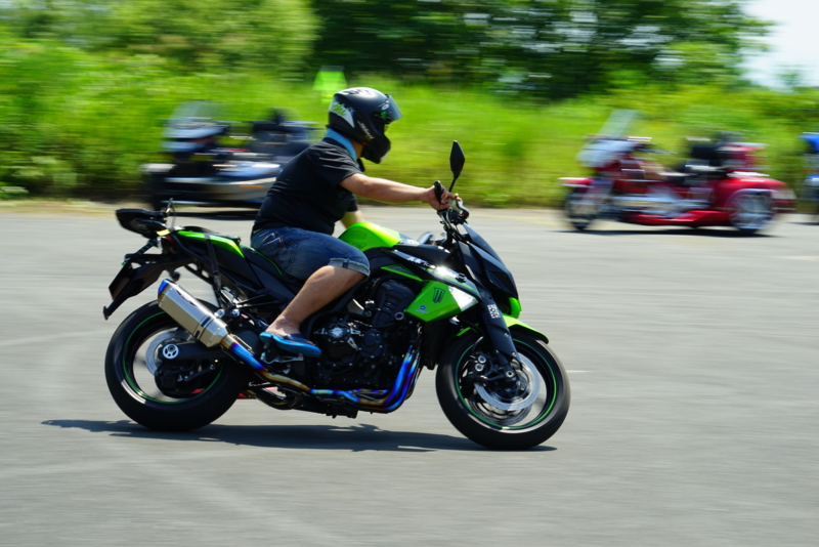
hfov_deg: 19.4
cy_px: 274
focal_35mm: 105
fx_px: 2389
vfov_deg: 13.1
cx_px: 410
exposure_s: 1/45
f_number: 13
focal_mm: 105
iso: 100
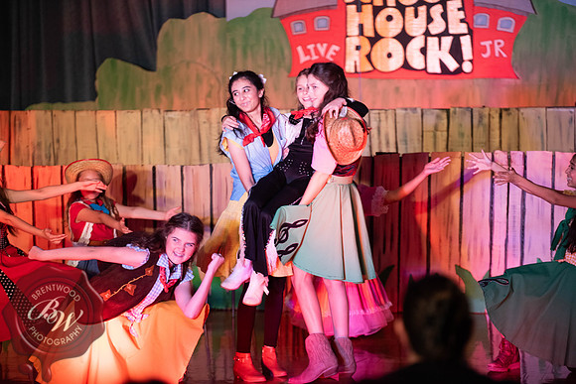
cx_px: 288
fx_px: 2160
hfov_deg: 15.2
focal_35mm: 135
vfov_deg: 10.2
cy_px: 192
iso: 1000
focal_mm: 135
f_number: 2.8
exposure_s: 1/160
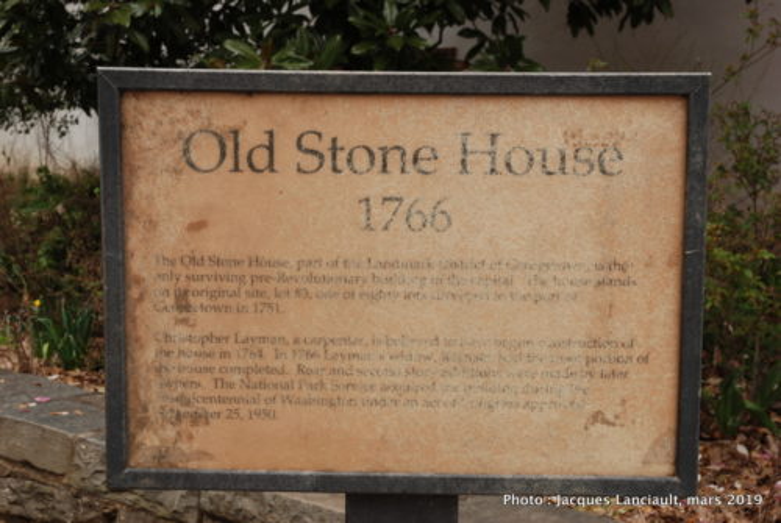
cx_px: 390
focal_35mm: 52
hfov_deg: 37.8
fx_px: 1141
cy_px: 262
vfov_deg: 25.8
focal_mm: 35
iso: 100
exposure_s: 1/40
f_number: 10
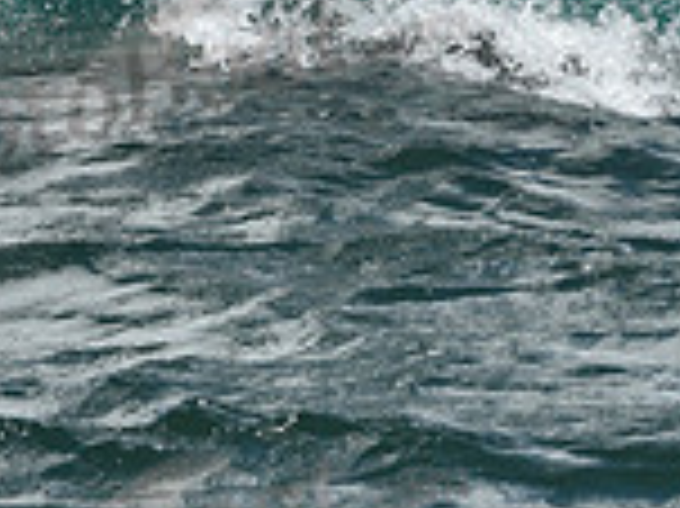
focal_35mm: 314
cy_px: -209
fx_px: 6163
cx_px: 707
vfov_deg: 4.7
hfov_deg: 6.3
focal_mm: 85
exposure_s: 1/1250
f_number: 8
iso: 250
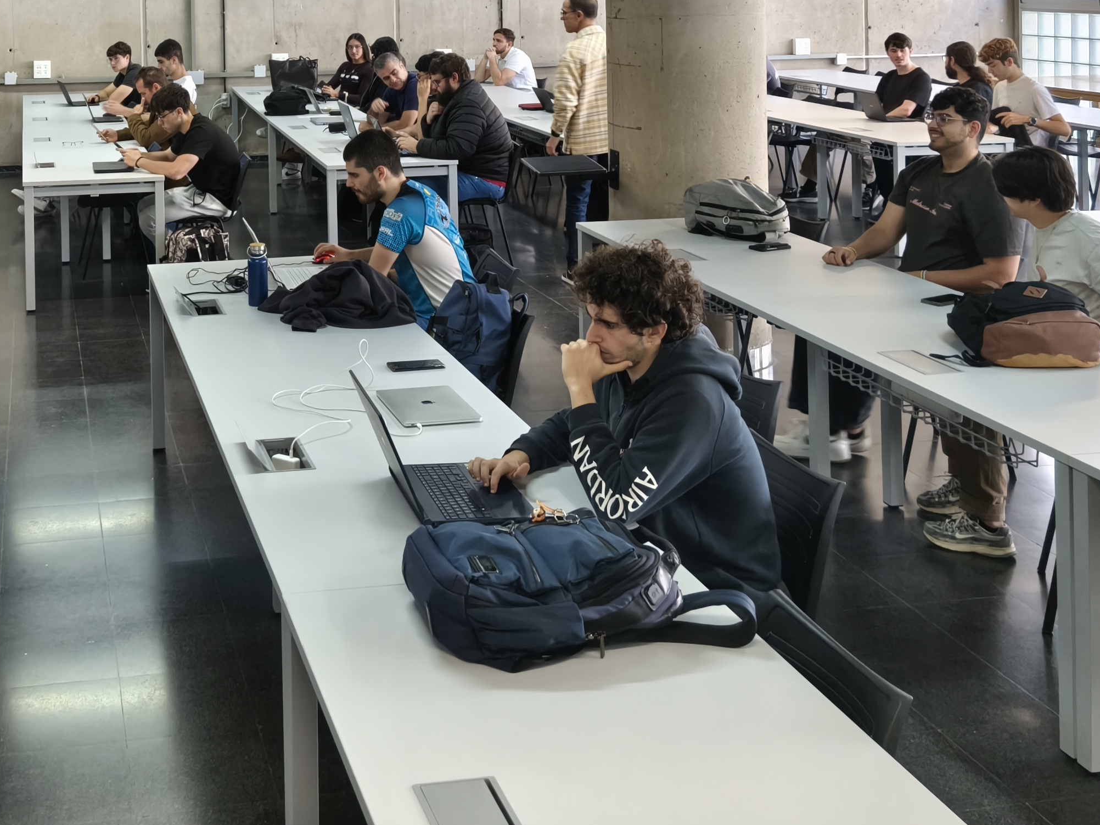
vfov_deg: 28.8
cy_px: -10
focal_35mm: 47
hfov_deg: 39.5
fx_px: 1494
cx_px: 290
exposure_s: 1/50
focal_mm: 5.35
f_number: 1.7
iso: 320
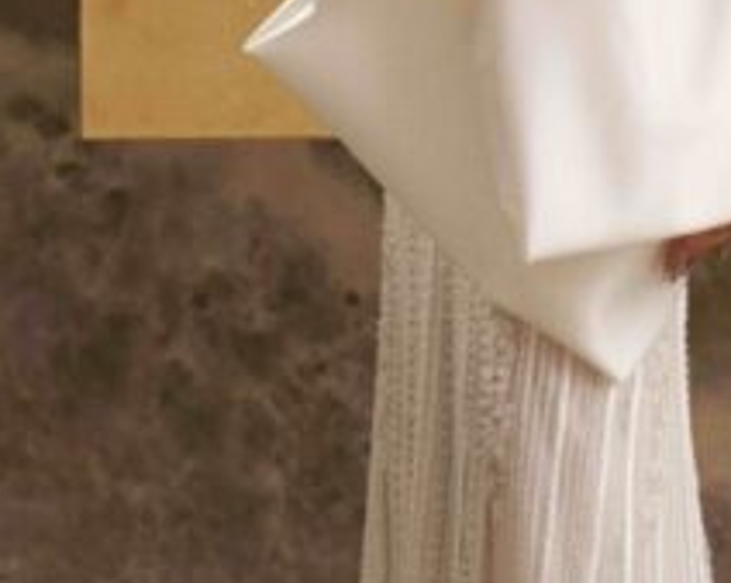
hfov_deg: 6.1
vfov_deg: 4.8
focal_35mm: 318
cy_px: -93
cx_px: 736
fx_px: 6870
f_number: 5
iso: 800
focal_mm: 70
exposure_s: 1/160
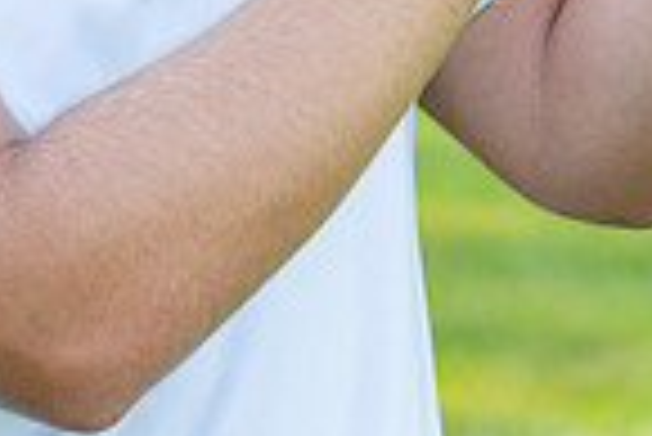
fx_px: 7324
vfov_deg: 3.4
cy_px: -402
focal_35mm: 404
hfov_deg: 5.1
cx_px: 490
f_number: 5.6
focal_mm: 101
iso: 200
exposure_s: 1/125
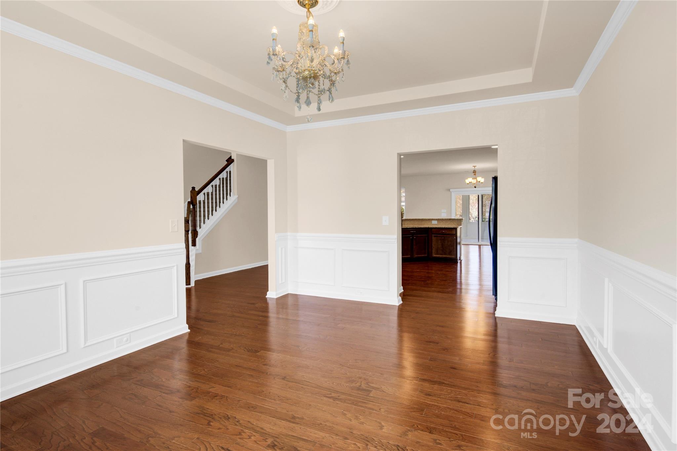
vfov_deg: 73.7
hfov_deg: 96.8
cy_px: 226
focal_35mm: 16
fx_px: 301
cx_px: 338
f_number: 13
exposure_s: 1/20
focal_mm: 16
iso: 640
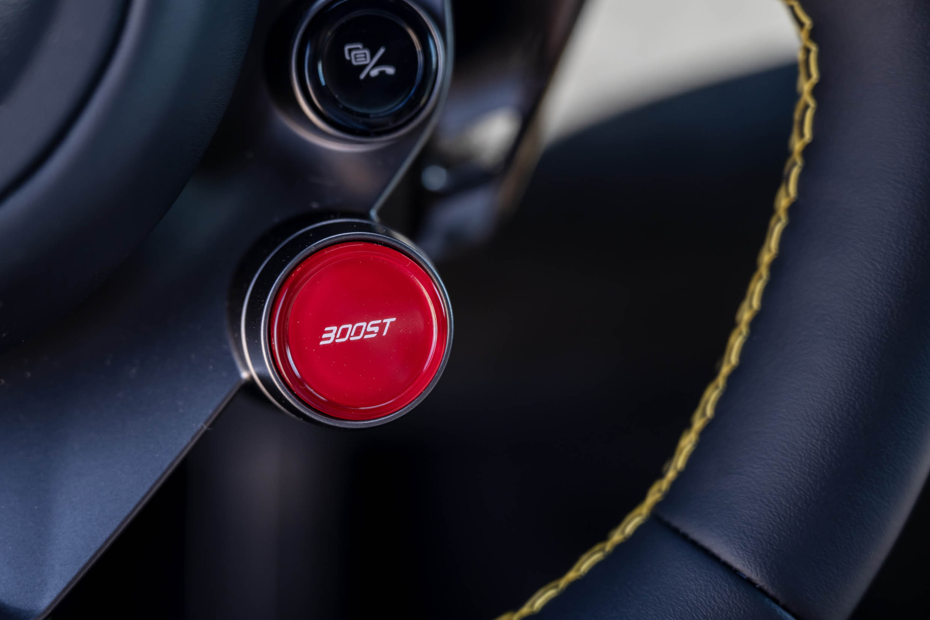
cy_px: 287
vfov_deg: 14.9
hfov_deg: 22.1
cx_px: 320
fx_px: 2376
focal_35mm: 92
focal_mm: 70
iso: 100
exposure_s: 1/60
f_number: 3.5
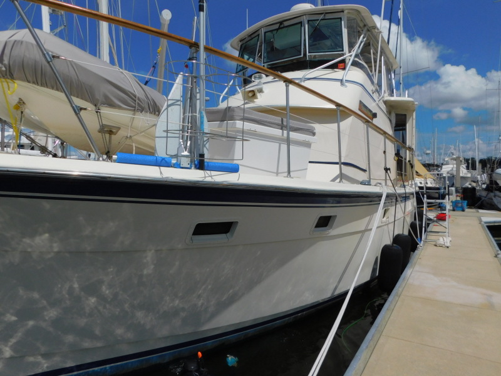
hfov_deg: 73.9
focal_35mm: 23
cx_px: 250
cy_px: 188
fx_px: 333
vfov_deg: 58.9
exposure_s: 1/1250
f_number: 6
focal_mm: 4
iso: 125
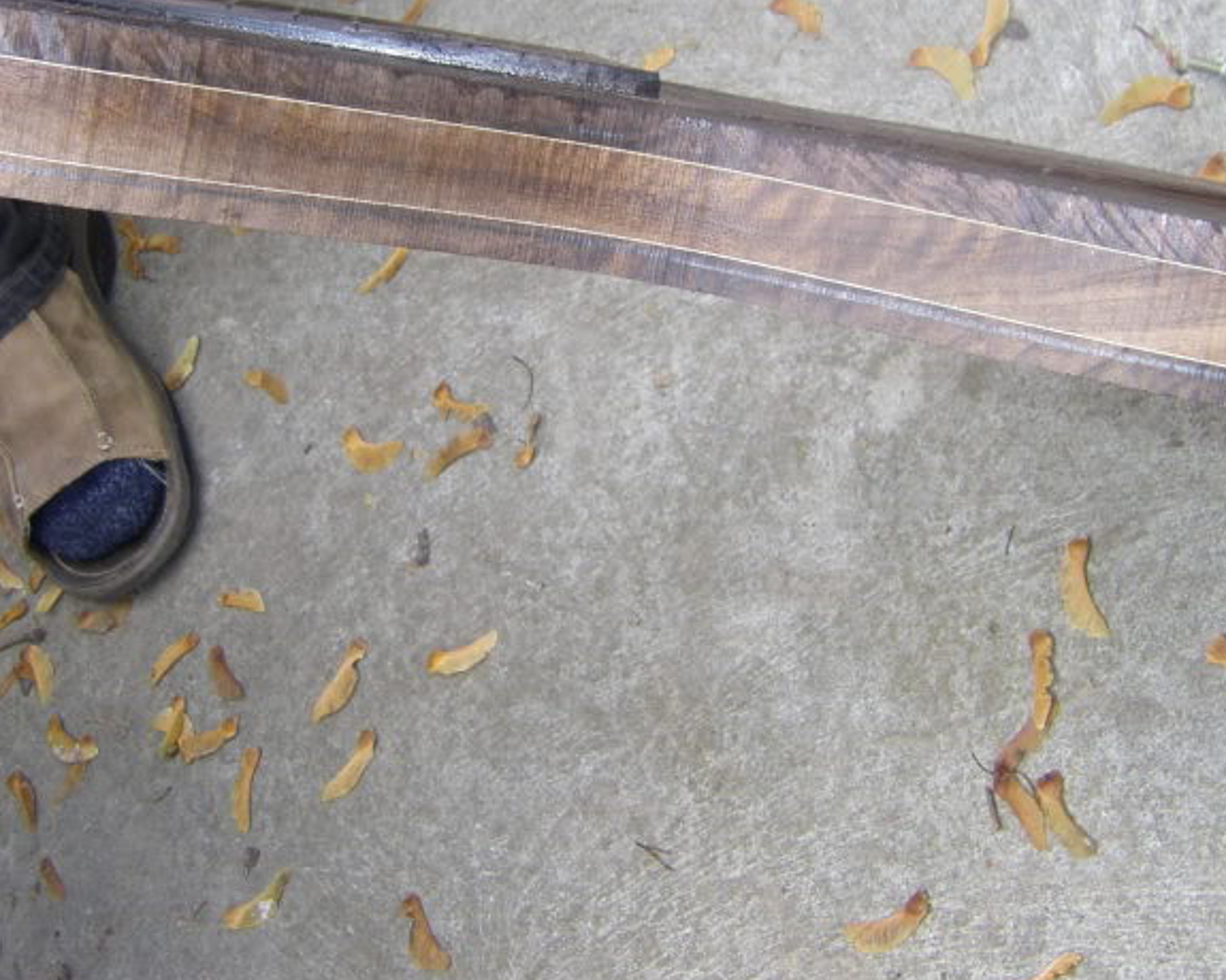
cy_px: 288
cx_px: 576
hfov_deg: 28.7
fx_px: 2395
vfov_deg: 23.0
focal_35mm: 66
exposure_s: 1/80
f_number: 3.5
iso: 64
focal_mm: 6.3
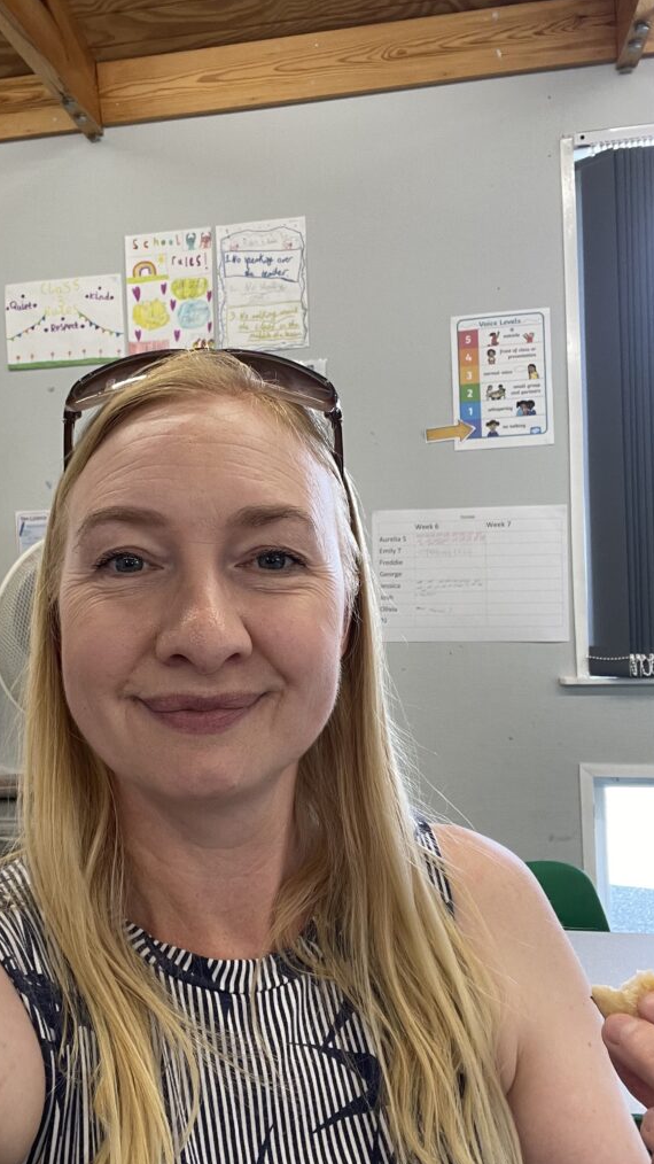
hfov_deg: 35.3
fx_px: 1018
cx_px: 225
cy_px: 581
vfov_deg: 59.5
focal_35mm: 33
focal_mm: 2.71
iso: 100
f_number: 2.2
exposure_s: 1/50
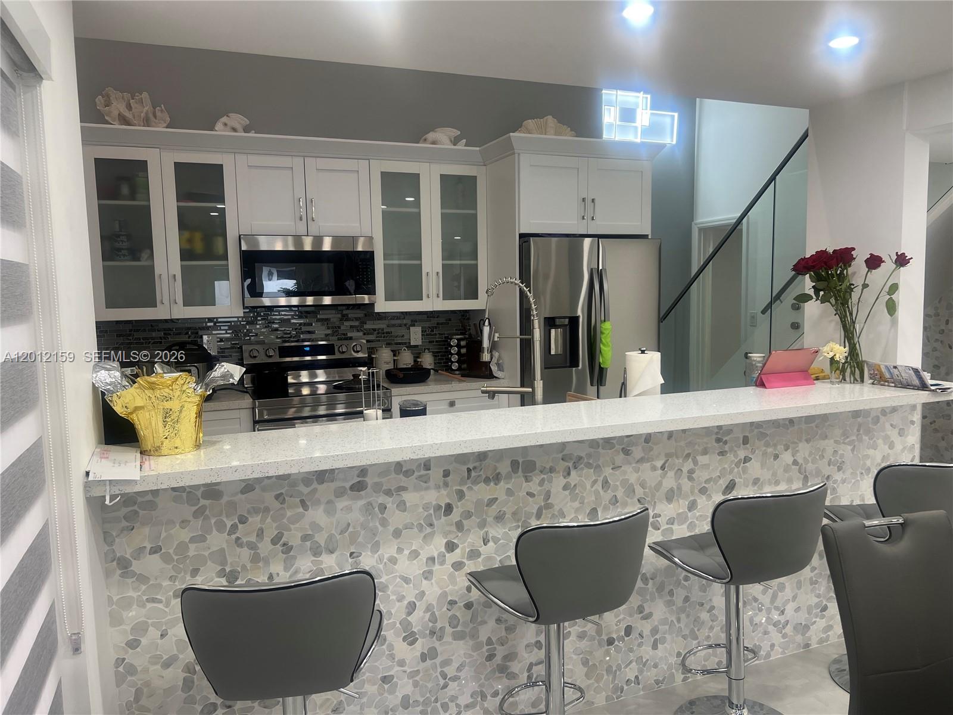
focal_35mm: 26
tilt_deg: -6.9
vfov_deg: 53.1
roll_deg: +1.5
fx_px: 716
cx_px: 476
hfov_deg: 67.3
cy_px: 358
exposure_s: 1/120
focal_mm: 5.7
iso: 64
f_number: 1.5
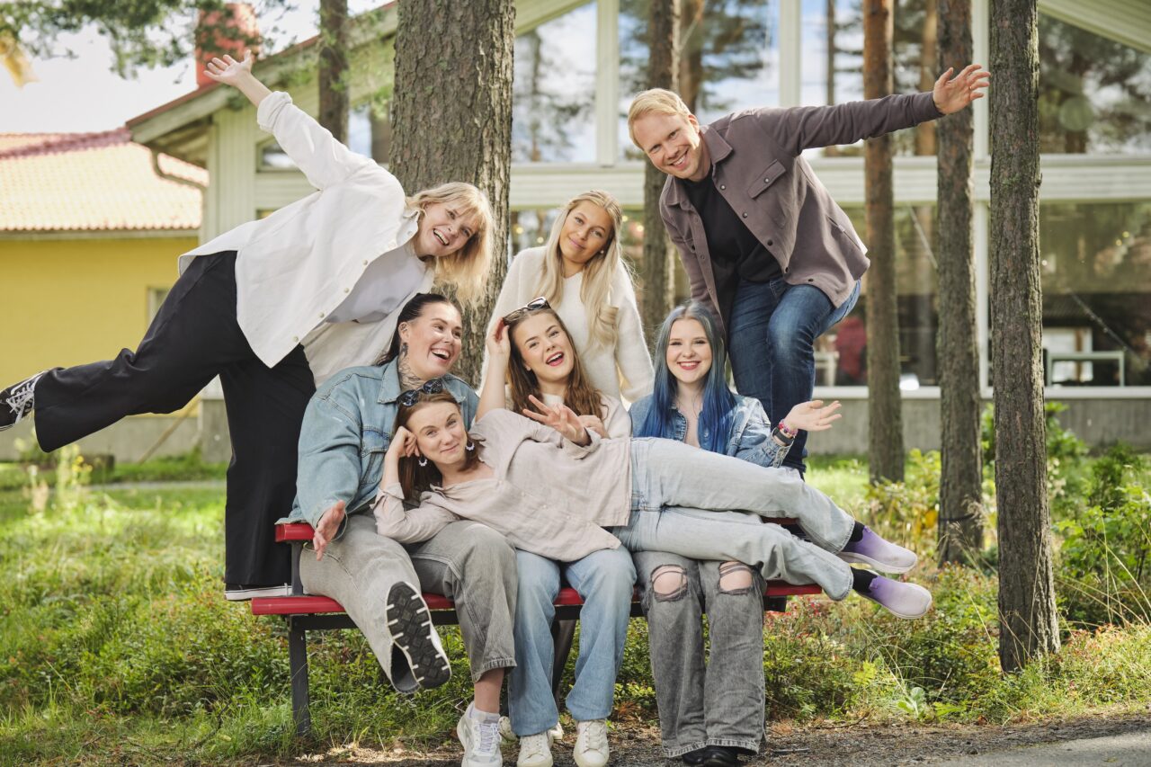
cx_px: 576
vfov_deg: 16.3
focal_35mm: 84
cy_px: 384
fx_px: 2685
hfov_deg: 24.2
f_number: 2.5
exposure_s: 1/250
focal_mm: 56
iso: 640
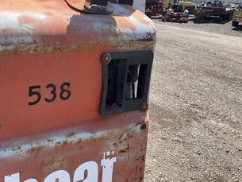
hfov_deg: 48.6
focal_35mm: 38
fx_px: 266
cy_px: 80
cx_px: 96
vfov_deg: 37.7
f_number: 1.8
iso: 25
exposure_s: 1/997
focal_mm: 3
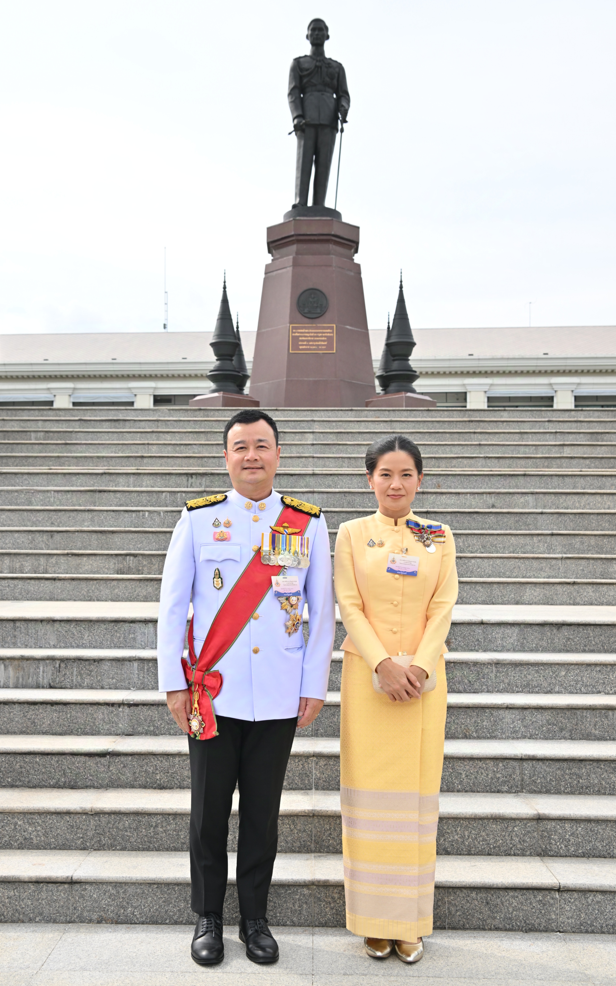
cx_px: 304
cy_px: 492
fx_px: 994
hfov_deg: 34.4
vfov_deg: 52.8
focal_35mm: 37
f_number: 7.1
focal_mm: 36
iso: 100
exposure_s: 1/200
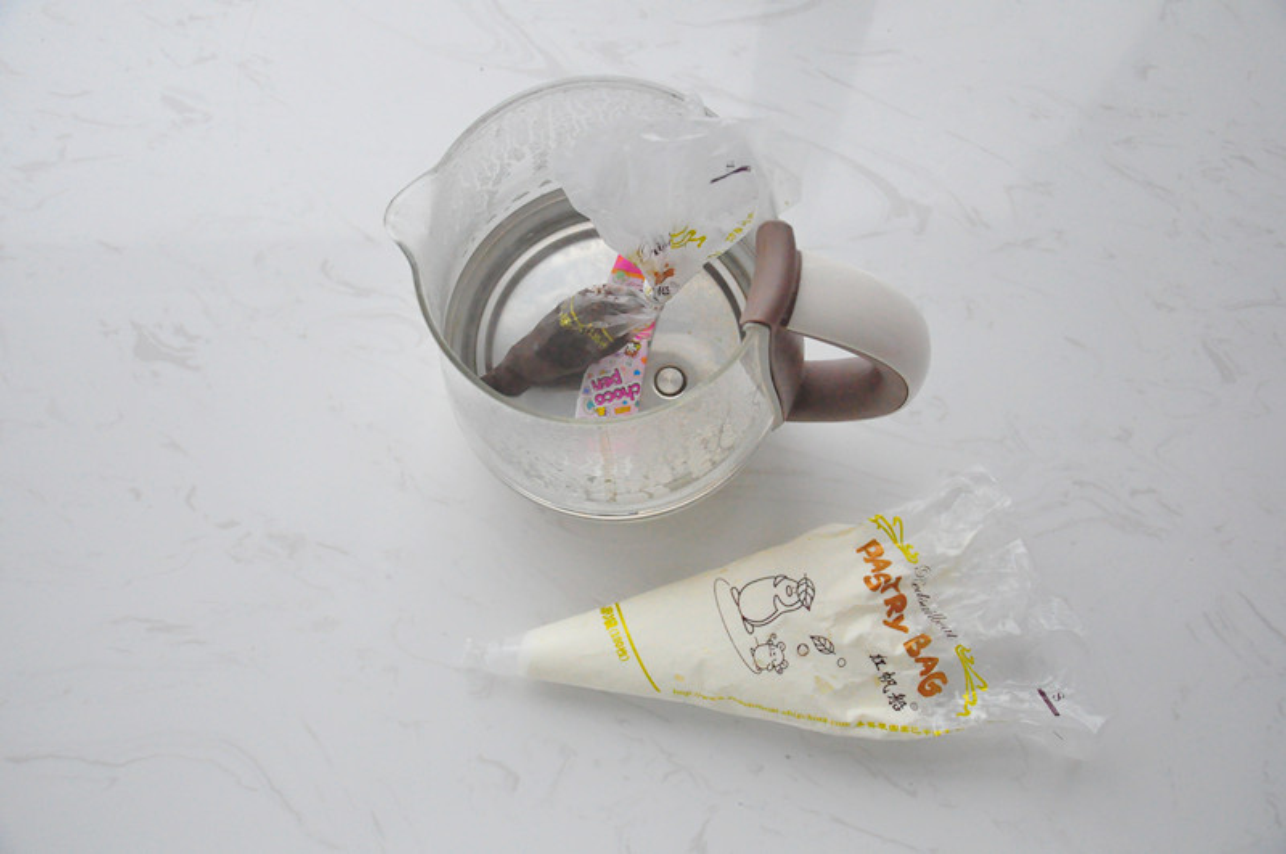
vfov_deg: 36.8
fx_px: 1284
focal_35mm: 36
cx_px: 643
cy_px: 427
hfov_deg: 53.2
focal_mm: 24
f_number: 3.8
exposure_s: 1/1000
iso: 2500
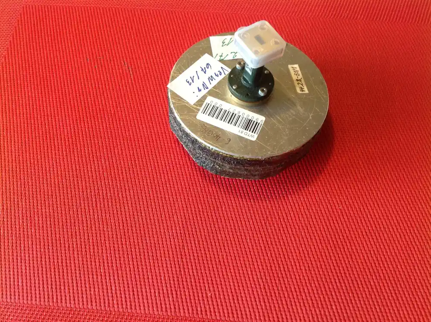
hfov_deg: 52.7
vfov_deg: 40.6
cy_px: 161
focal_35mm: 35
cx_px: 216
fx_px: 435
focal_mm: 4.28
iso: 100
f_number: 2.4
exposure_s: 1/15
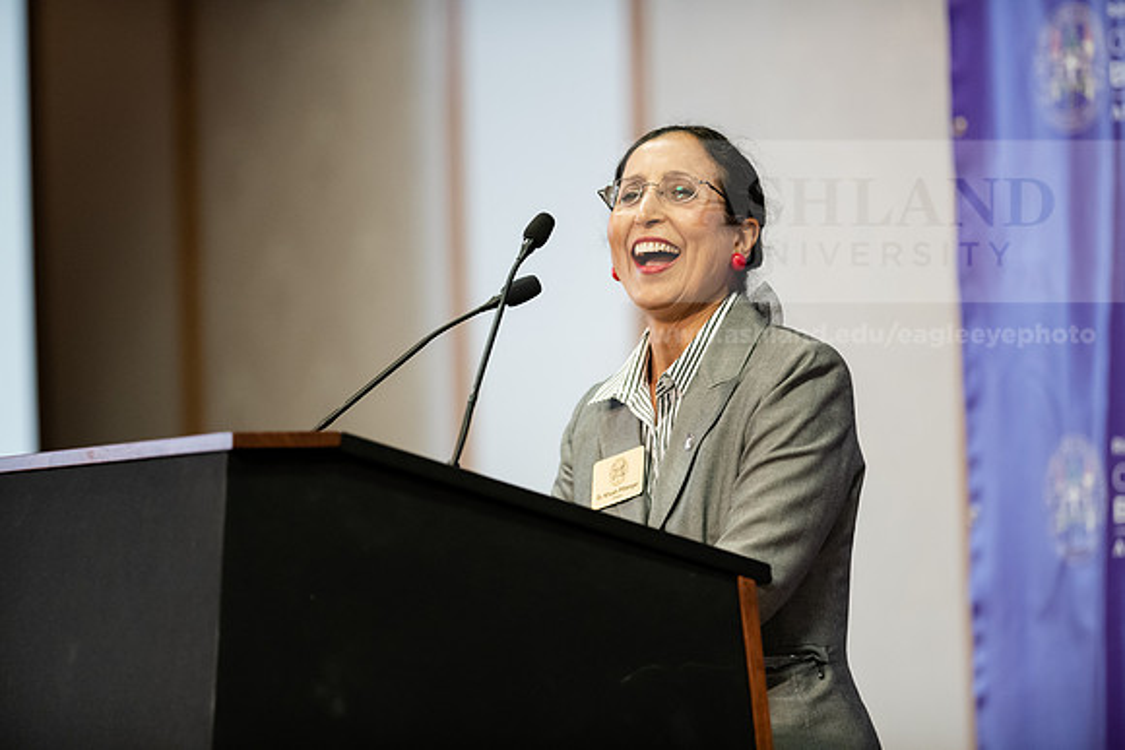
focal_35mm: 300
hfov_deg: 6.9
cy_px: 375
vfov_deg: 4.6
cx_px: 562
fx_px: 9377
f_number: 2.8
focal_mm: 300
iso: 2500
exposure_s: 1/200
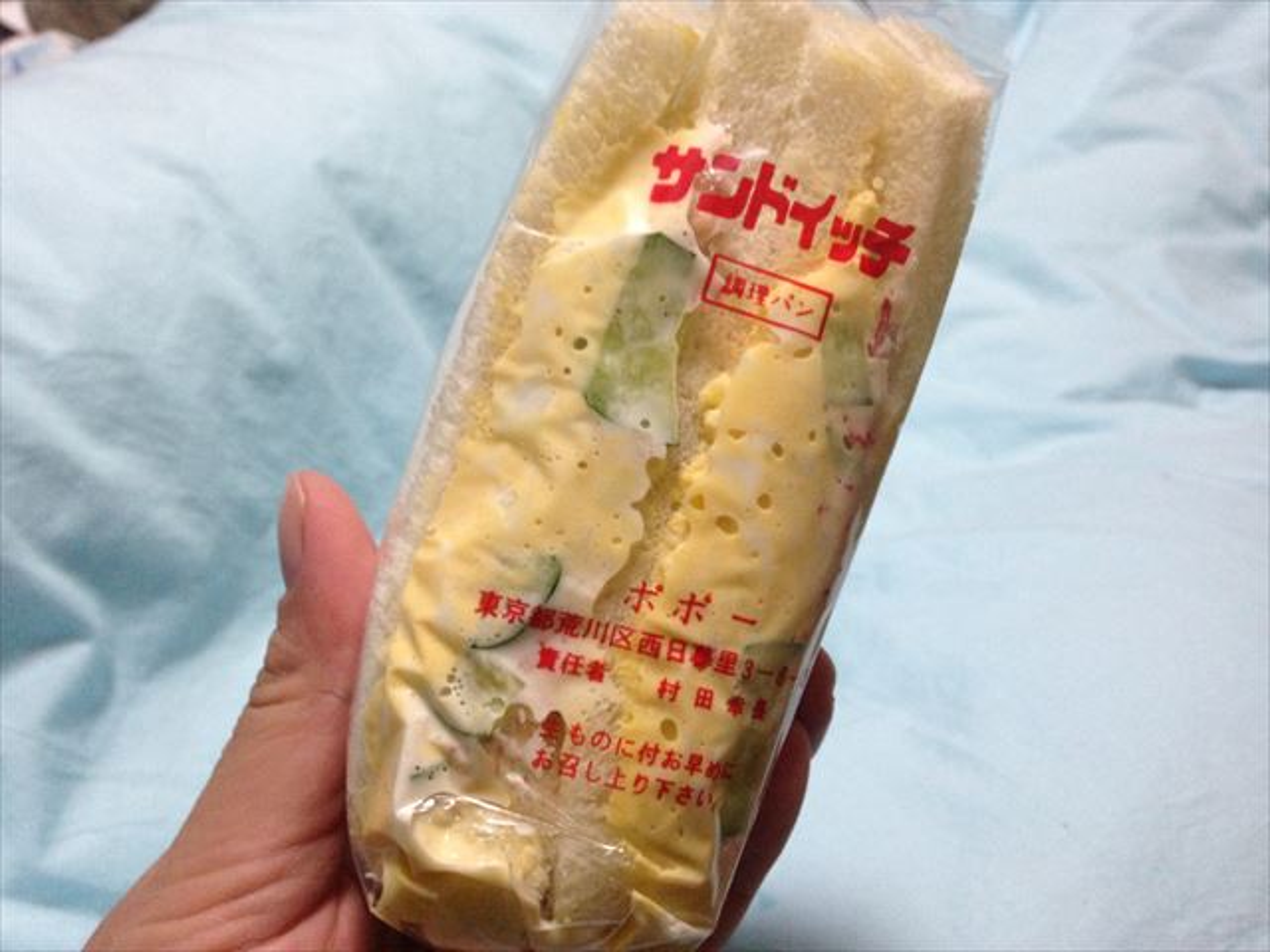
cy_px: 476
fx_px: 1211
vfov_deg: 42.9
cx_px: 635
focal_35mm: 33
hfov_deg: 55.4
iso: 250
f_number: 2.4
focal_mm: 4.13
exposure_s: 1/20
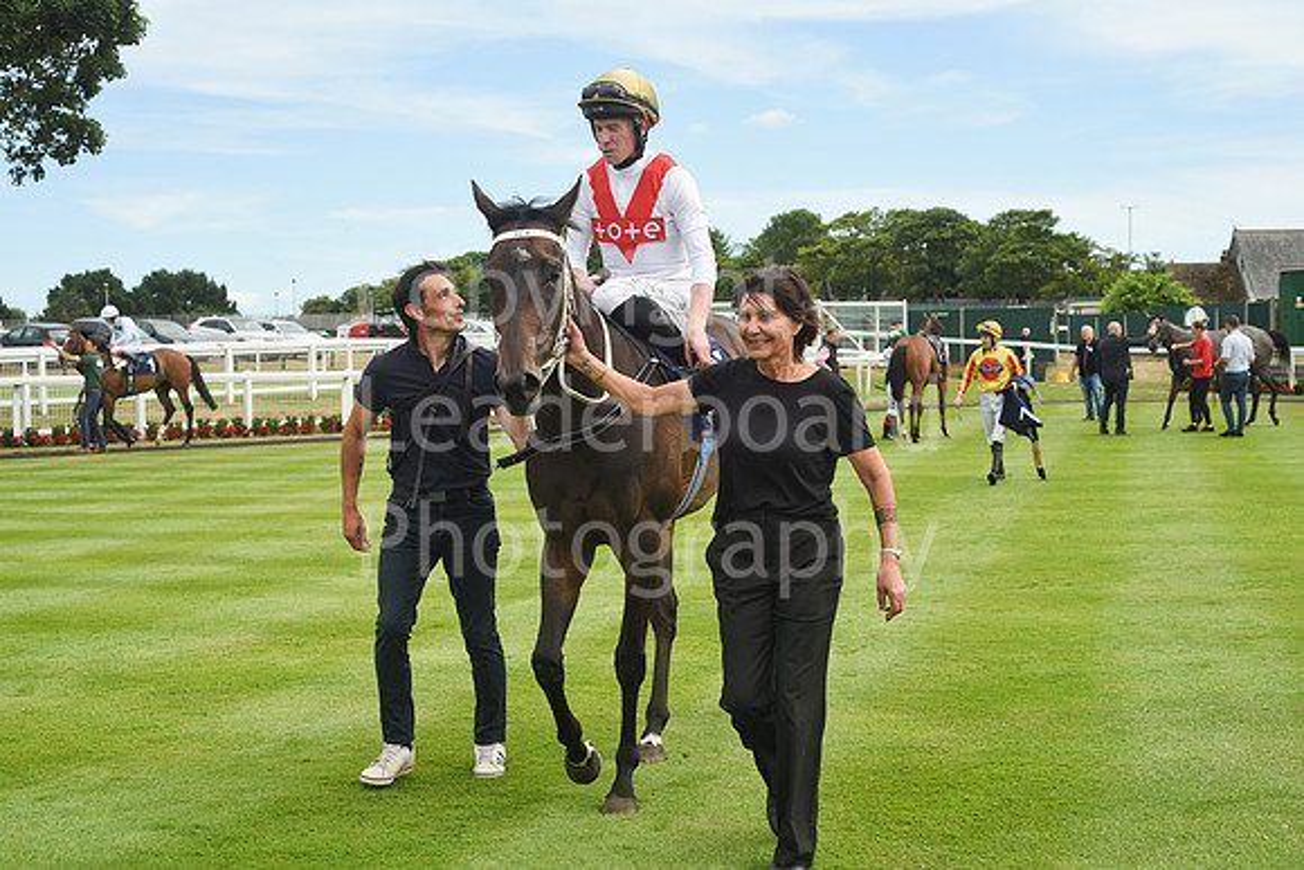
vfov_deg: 27.0
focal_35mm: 50
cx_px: 652
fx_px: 1811
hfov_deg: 39.6
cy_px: 435
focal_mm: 50
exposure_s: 1/1600
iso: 400
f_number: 5.6
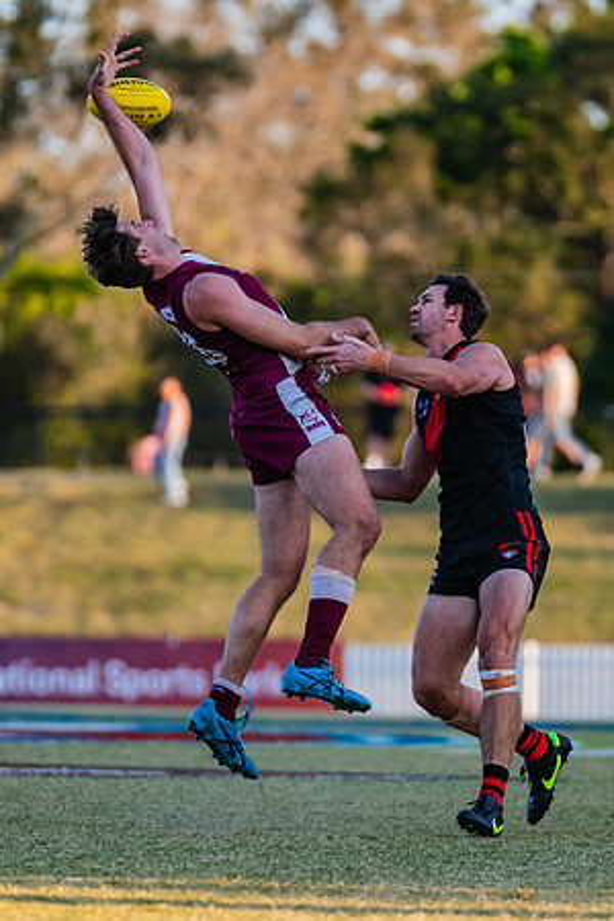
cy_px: 443
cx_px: 356
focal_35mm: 493
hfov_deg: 2.8
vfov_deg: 4.2
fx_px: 12616
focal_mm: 290
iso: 800
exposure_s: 1/1250
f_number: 4
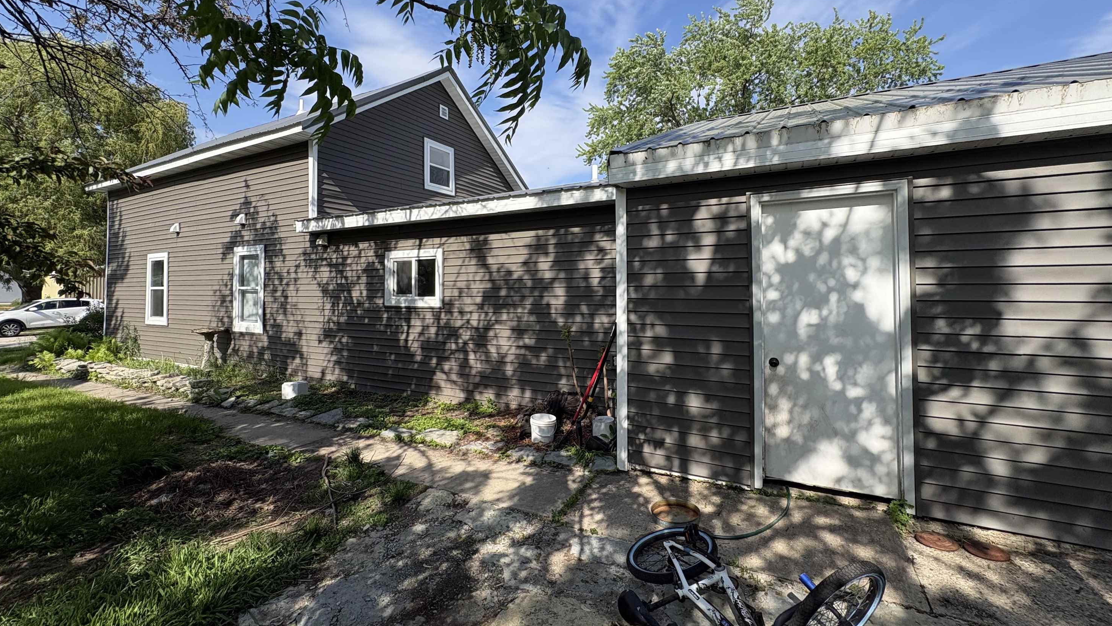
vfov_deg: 66.8
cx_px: 549
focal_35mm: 16
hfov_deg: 99.4
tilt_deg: +1.8
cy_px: 274
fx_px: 472
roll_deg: +1.4
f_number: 2.2
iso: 50
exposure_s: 1/1078
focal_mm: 2.22
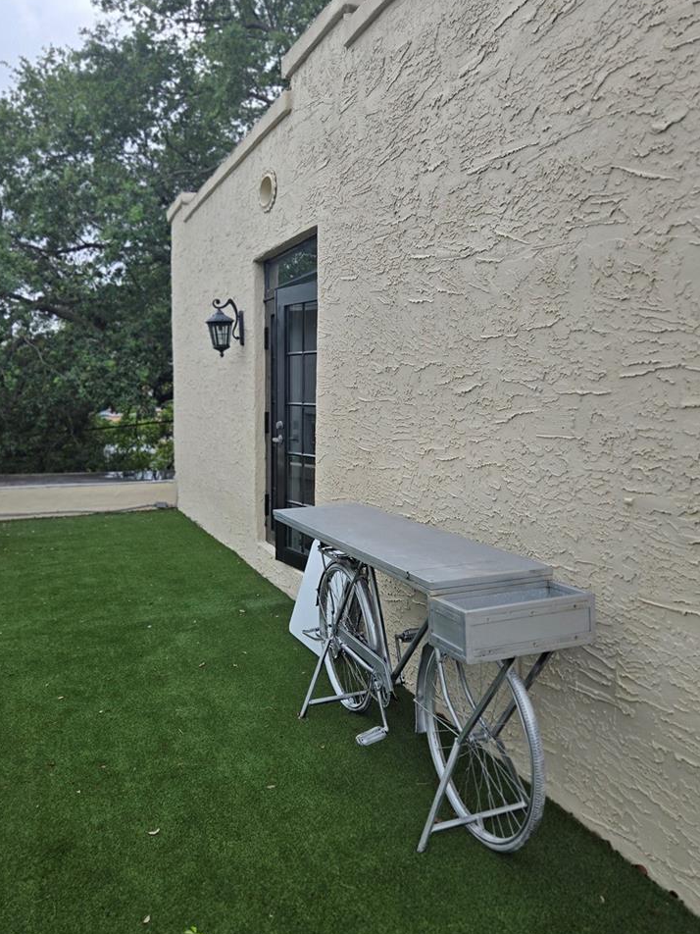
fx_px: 782
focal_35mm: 29
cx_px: 326
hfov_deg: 48.2
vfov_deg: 61.7
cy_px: 468
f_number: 1.8
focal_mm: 5.4
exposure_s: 1/2921
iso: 50
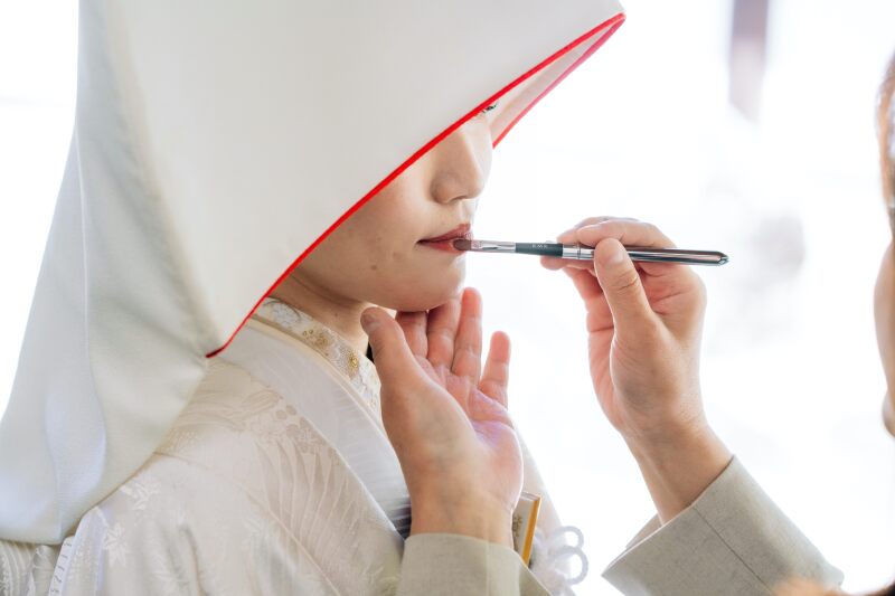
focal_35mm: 85
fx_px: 2113
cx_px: 448
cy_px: 298
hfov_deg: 23.9
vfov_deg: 16.1
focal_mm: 85
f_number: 3.2
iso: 800
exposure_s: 1/500
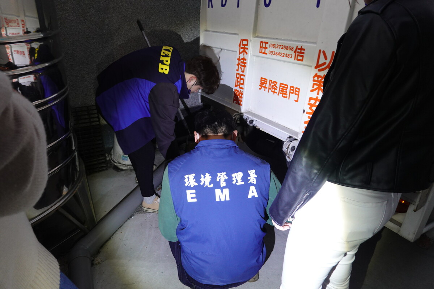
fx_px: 289
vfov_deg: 53.1
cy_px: 144
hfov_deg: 73.7
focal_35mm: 24
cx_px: 217
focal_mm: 9
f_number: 2.8
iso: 640
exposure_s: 1/30
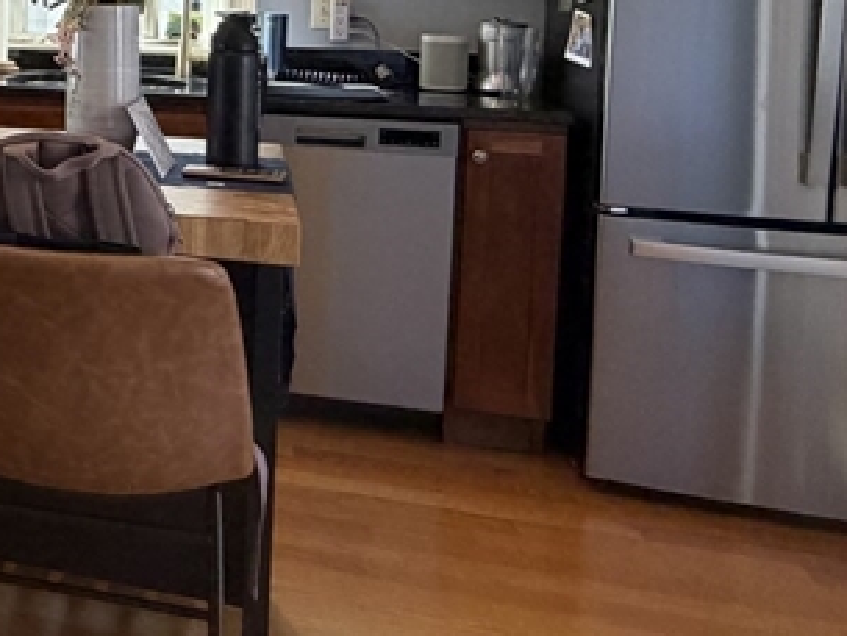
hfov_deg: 32.5
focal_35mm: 47
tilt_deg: -3.5
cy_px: 39
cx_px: -197
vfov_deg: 29.4
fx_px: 1150
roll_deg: +0.5
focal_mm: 2.22
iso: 320
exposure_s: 1/111
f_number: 2.2
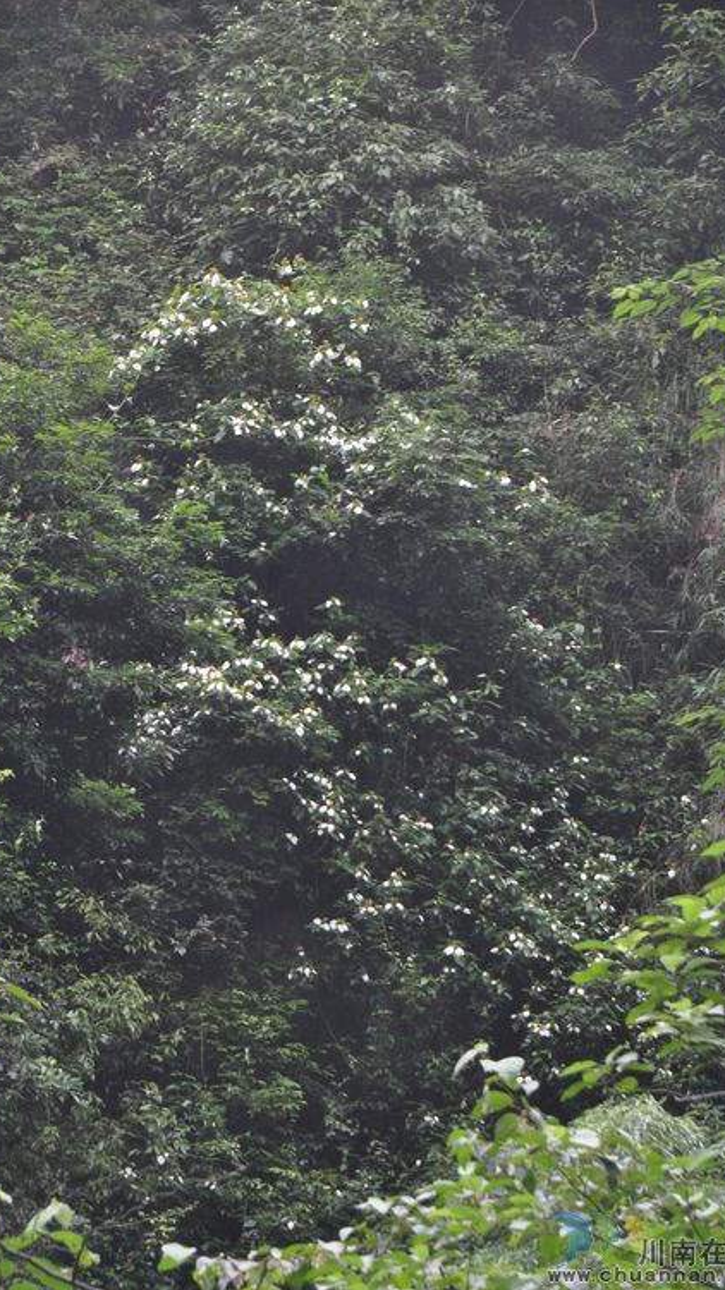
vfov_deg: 10.1
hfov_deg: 5.7
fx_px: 7269
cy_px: 645
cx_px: 352
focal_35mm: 213
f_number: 8
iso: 800
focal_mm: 135
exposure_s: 1/60
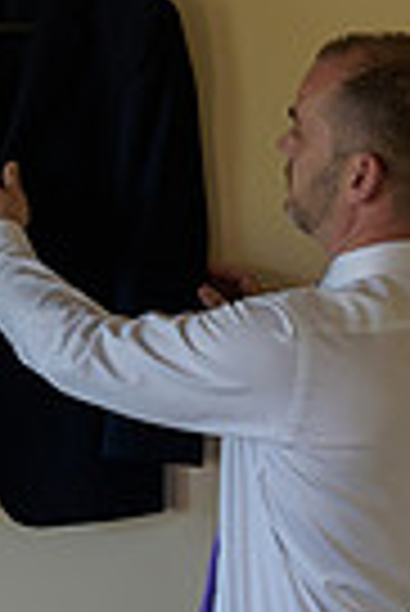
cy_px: 238
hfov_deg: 9.2
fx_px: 2539
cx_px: 63
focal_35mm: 149
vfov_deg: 13.8
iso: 800
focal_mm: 45
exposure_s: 1/125
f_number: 3.2
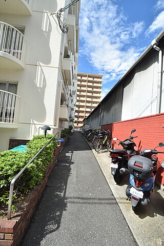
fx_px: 102
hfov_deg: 77.3
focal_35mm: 15
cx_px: 82
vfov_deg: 100.4
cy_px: 123
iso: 100
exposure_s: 1/200
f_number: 7.1
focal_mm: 10
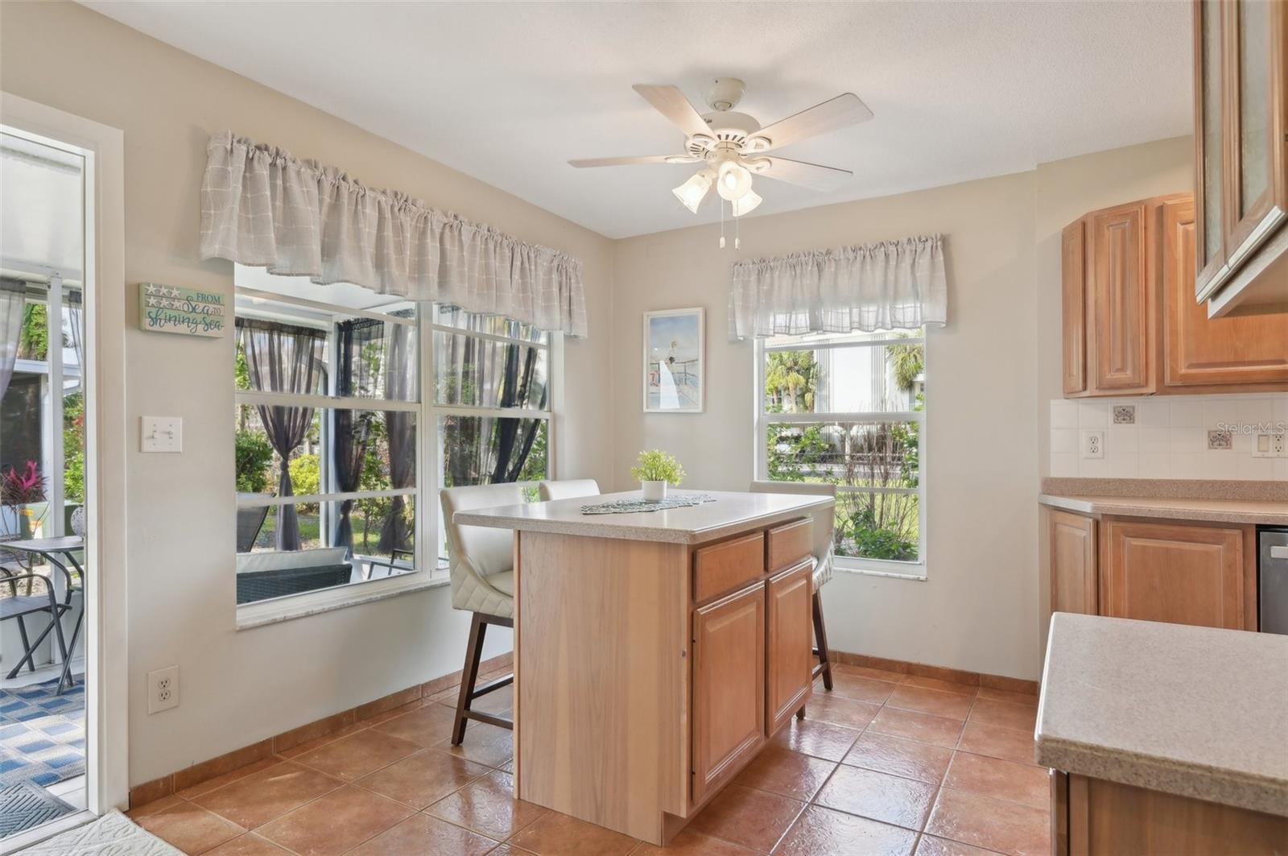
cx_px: 644
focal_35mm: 20
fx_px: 697
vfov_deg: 63.1
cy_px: 428
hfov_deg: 85.5
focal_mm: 19.5
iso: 400
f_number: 8
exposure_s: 1/50
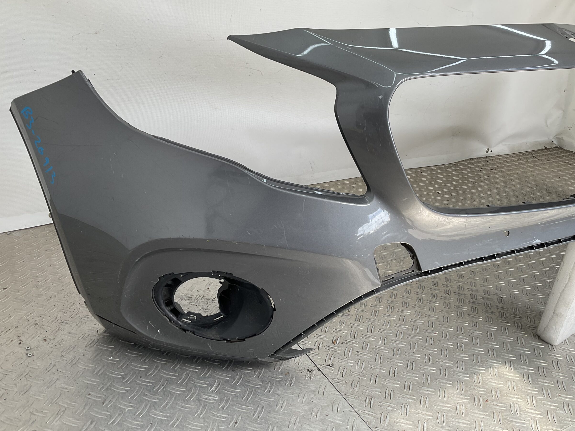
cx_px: 295
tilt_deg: -23.3
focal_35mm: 31
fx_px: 515
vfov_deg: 45.4
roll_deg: -4.9
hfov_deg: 58.3
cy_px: 209
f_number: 1.8
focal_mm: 3
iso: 16
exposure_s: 1/264
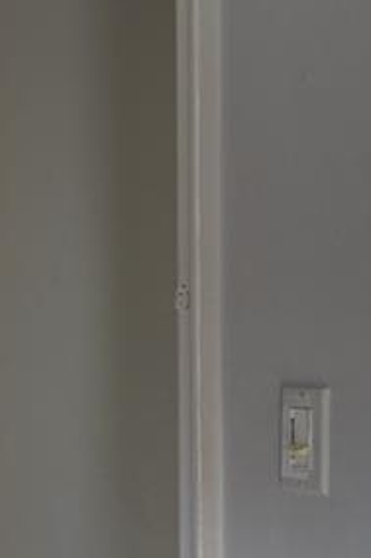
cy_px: 266
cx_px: -1523
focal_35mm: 173
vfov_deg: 11.9
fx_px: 2677
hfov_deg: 5.6
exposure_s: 1/160
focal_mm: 24
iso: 400
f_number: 4
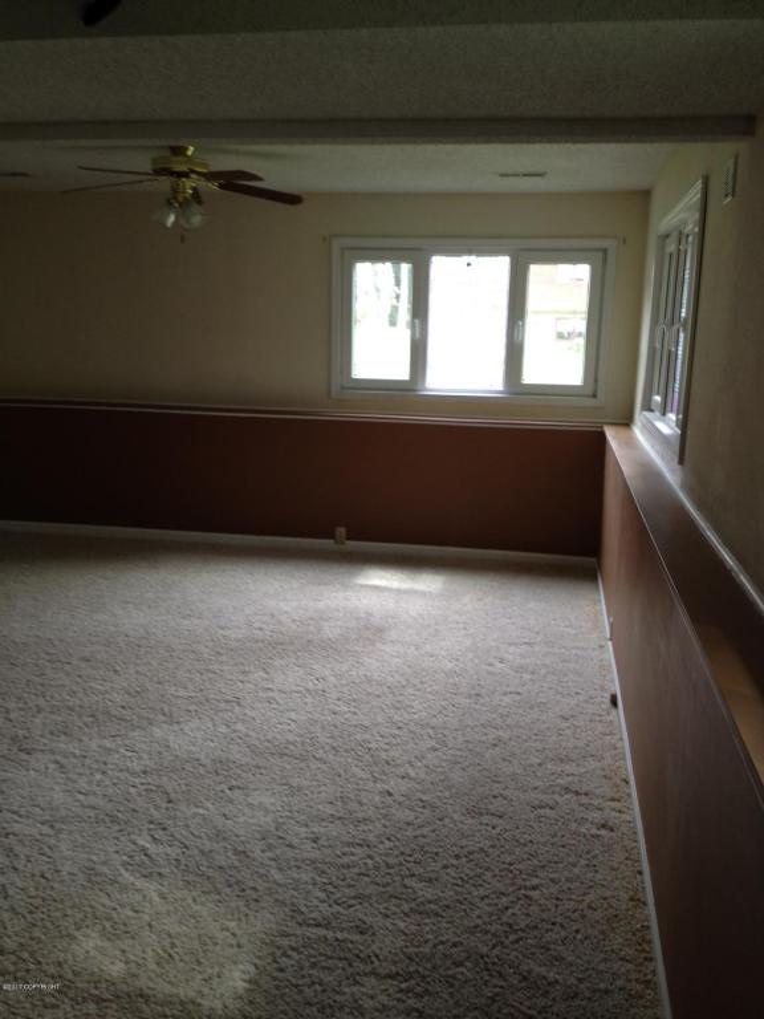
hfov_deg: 40.7
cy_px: 510
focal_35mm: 35
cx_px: 382
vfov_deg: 52.6
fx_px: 1030
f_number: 2.4
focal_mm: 4.28
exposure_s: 1/20
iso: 50
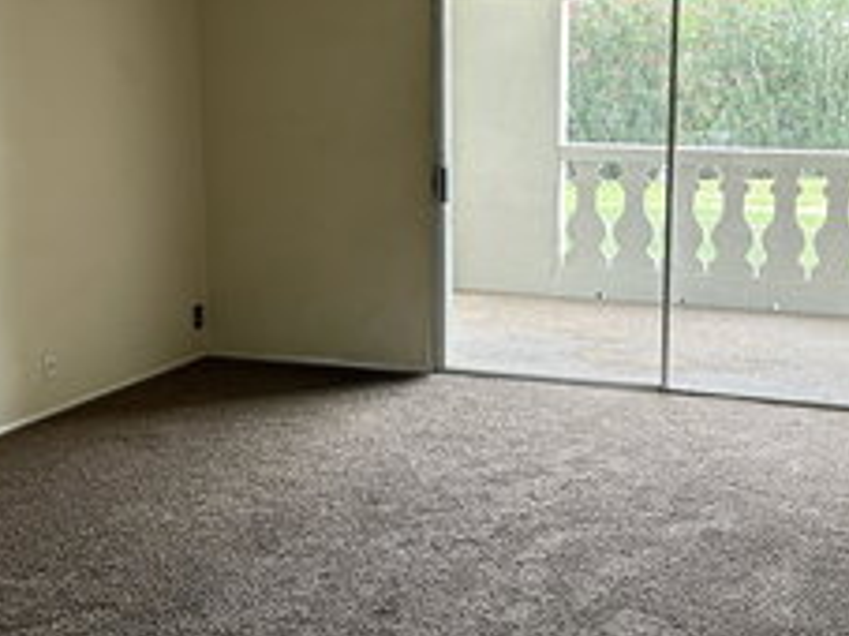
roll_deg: -0.5
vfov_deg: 29.6
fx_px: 1201
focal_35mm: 49
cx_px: 585
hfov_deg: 38.4
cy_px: 258
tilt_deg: -9.3
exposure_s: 1/121
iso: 80
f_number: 1.5
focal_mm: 5.7
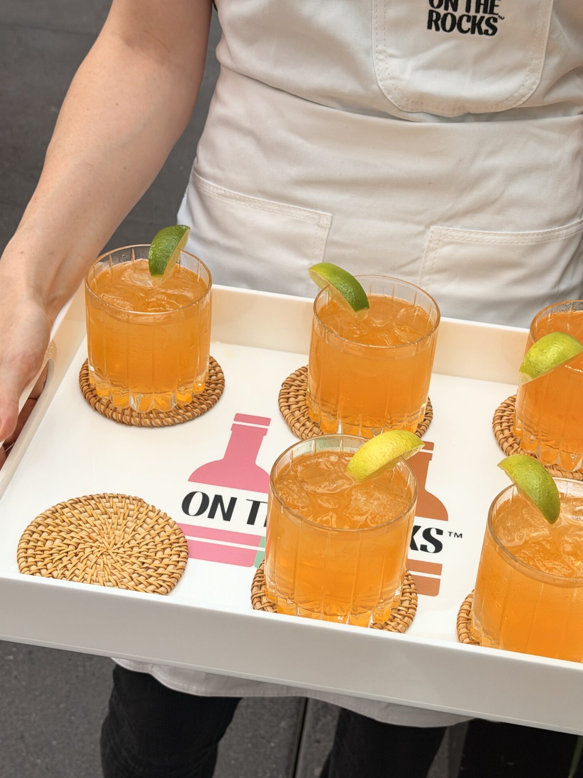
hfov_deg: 23.6
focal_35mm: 62
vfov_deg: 31.2
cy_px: 404
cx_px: 334
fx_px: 1393
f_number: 1.78
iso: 50
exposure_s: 1/120
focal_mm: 6.76
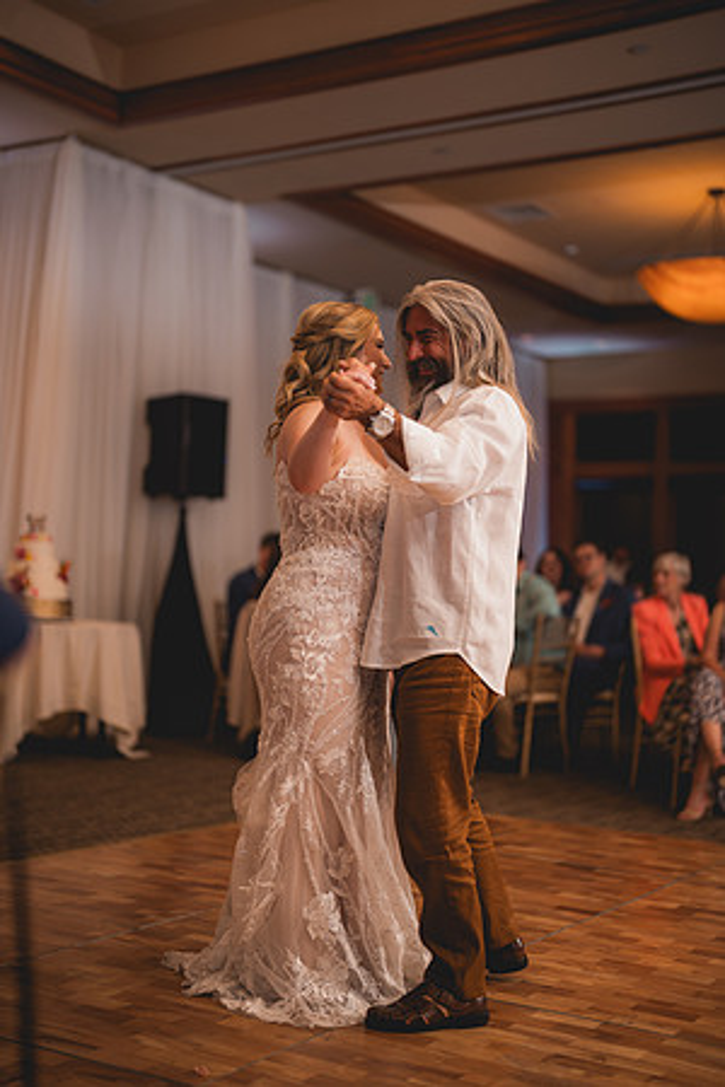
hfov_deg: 27.0
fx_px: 1510
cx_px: 362
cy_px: 544
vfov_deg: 39.6
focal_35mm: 50
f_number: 1.2
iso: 125
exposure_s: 1/250
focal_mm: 50
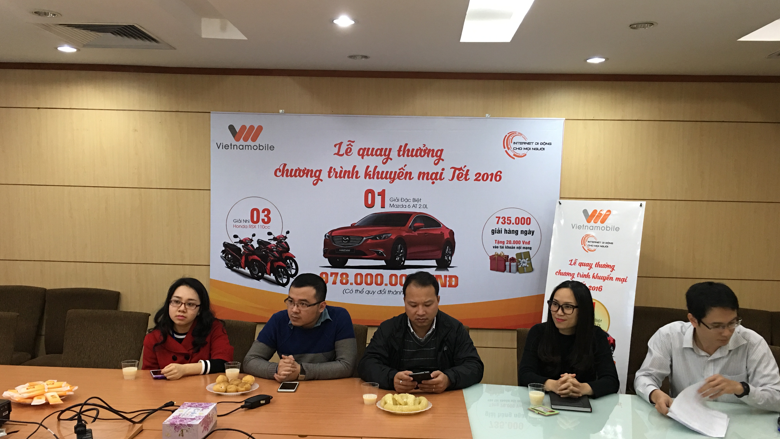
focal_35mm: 32
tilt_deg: -4.2
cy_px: 256
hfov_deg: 61.0
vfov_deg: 36.6
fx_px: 662
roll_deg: -1.4
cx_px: 390
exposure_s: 1/17
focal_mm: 4.15
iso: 80
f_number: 2.2
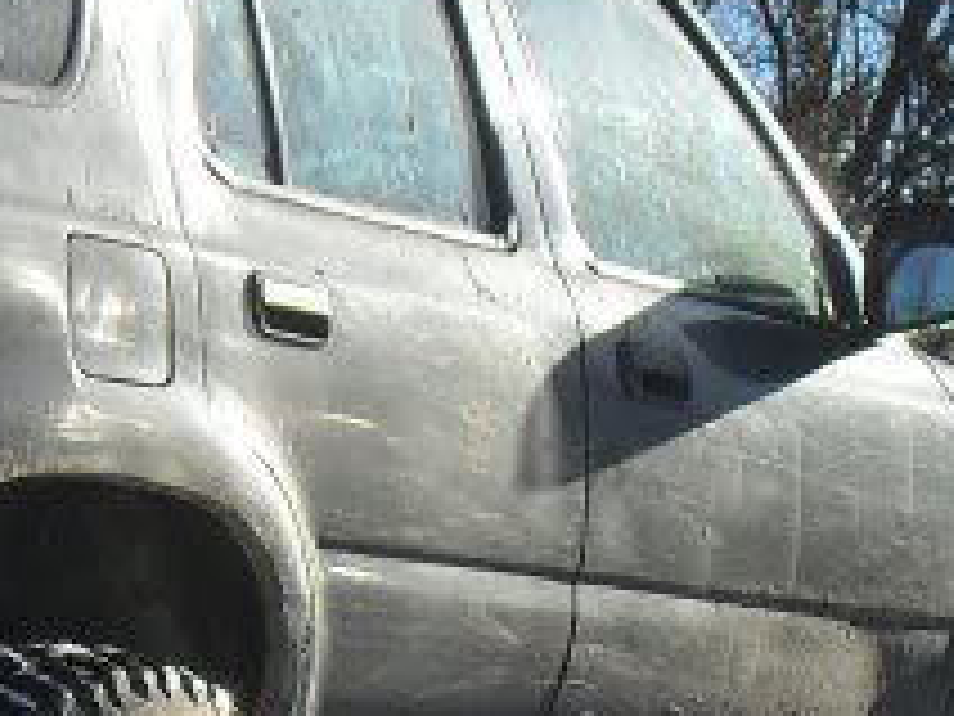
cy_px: 869
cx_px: 243
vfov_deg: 6.1
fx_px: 6642
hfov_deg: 8.2
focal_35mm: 241
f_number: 11.1
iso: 100
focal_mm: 8.8
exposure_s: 1/180
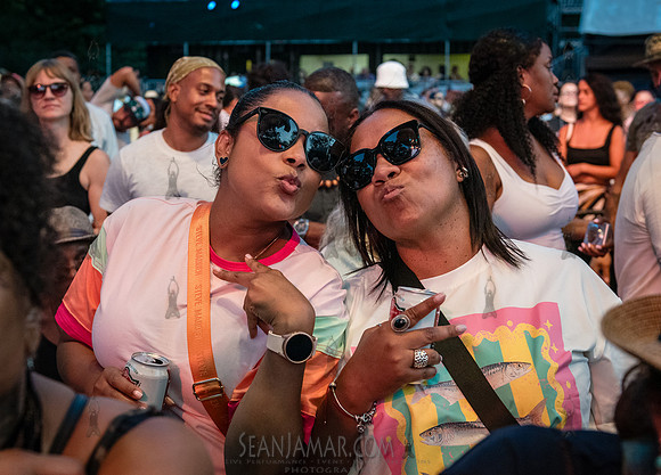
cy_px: 205
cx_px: 291
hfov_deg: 37.2
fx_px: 982
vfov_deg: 27.2
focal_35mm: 52
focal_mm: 42
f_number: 4
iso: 4000
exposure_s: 1/800
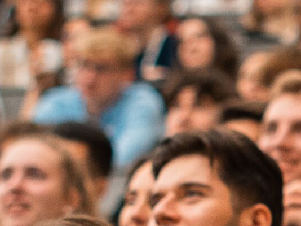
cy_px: 320
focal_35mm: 346
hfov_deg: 5.7
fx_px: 3007
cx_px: 509
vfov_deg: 4.3
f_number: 2.2
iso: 640
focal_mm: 50
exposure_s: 1/160
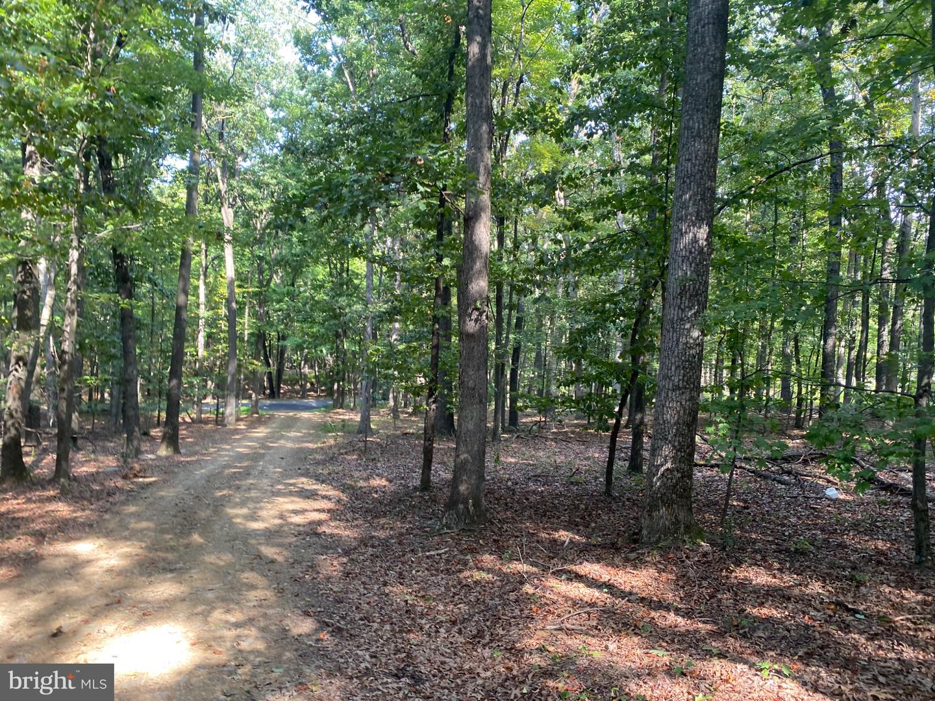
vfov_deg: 53.1
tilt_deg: -7.5
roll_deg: -4.3
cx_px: 468
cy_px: 350
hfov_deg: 67.3
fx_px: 702
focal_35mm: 26
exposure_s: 1/121
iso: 80
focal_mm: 4.25
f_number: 1.8
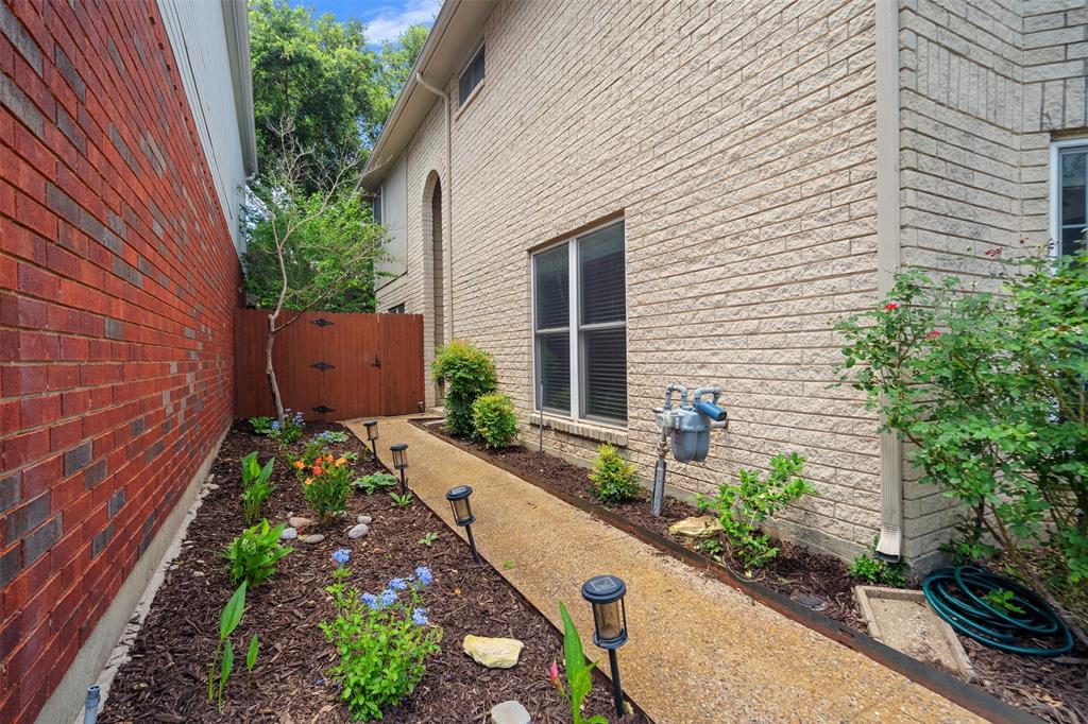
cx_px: 544
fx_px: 483
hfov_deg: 96.8
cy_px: 362
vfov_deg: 73.7
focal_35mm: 16
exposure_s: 1/400
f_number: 7.1
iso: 800
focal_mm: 16
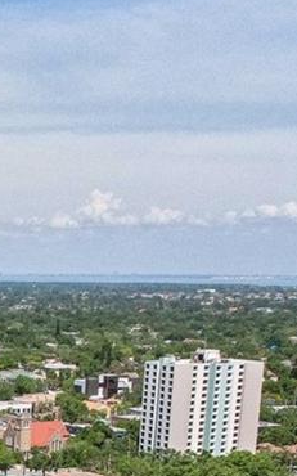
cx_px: -239
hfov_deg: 12.3
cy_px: 674
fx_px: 1257
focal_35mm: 97
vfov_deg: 19.2
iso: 400
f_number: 2.8
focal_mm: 8.4
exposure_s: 1/4000
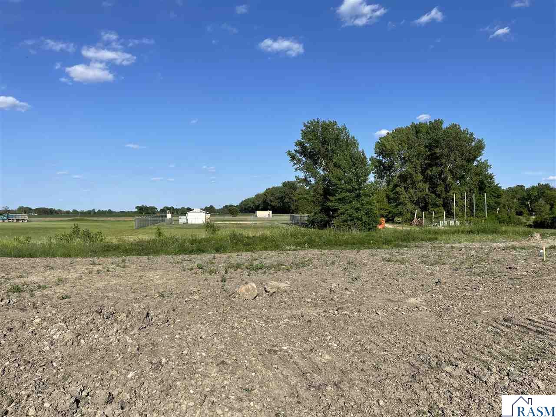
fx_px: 418
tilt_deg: +1.6
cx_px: 278
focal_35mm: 26
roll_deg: +0.7
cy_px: 208
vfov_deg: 53.1
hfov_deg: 67.3
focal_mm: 4.2
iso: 32
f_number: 1.6
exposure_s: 1/4292
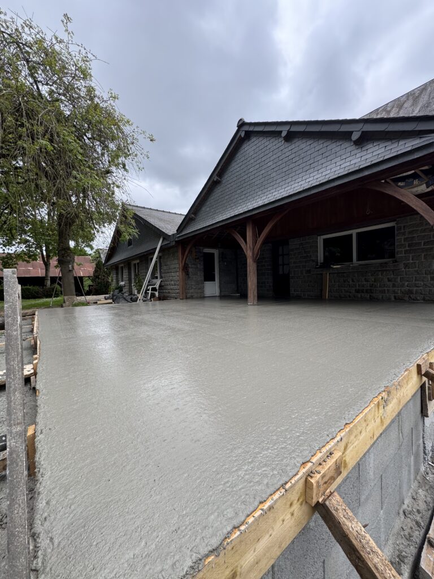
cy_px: 290
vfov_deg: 102.1
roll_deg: +2.1
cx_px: 217
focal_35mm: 14
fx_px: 234
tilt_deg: -0.4
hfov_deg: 85.7
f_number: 2.2
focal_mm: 2.22
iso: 40
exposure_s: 1/159
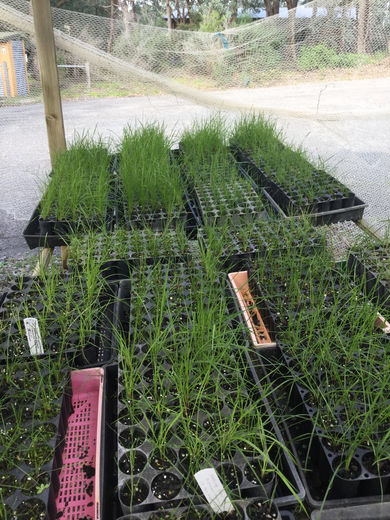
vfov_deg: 58.4
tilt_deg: -25.6
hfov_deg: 45.4
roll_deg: -0.3
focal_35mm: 31
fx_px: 466
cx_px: 195
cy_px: 260
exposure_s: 1/100
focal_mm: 3.3
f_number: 2.4
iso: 32
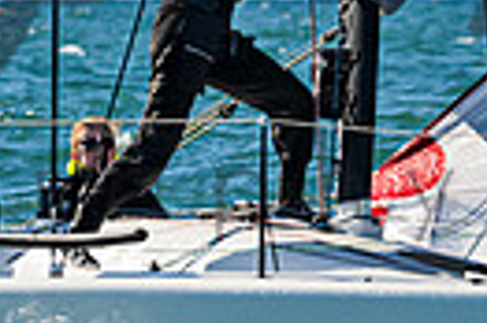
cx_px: 264
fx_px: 17902
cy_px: 62
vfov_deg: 1.0
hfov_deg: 1.6
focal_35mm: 1325
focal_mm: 240
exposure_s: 1/2500
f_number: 5.6
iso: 400
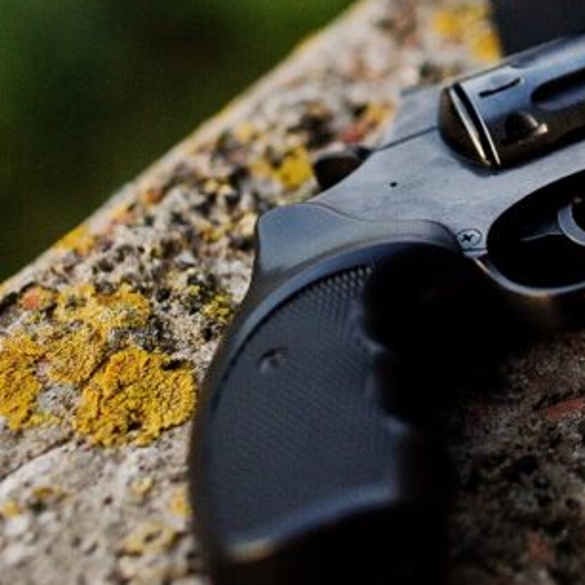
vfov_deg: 17.4
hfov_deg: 17.3
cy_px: 81
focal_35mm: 99
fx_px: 1893
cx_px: 549
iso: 1000
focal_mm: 35
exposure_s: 1/320
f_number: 2
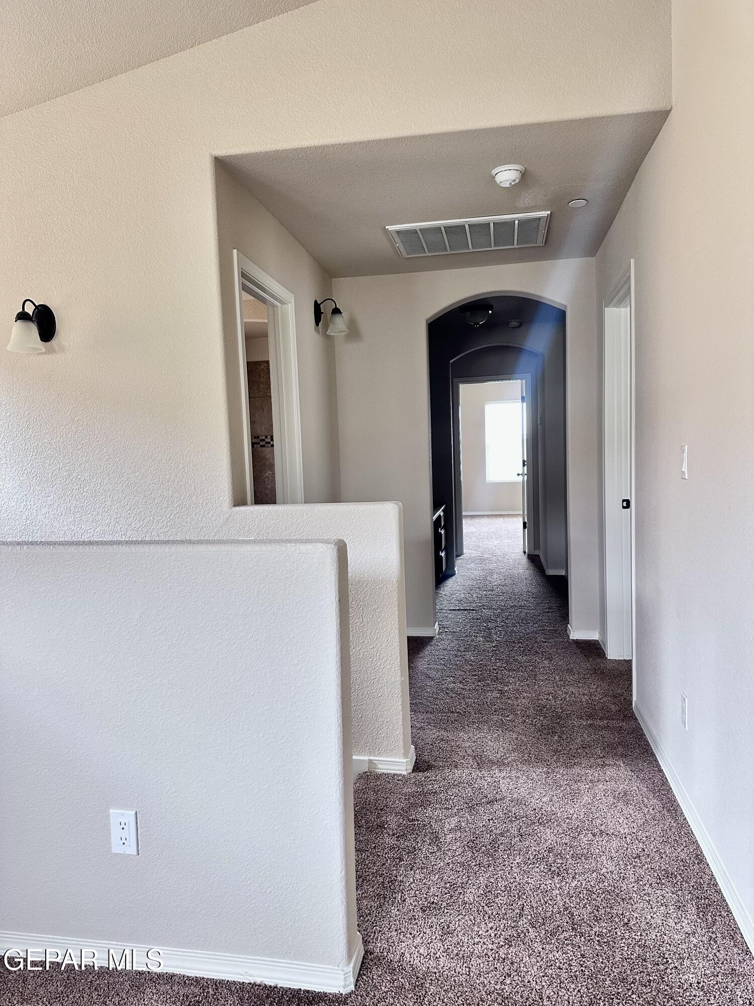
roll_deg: +2.2
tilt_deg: -4.4
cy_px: 503
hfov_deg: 56.8
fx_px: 697
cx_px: 377
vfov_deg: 71.6
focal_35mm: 24
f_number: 1.78
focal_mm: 6.86
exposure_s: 1/69
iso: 250
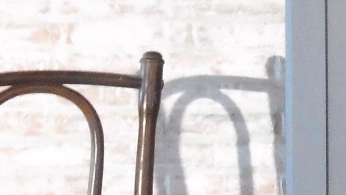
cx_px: 544
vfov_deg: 9.2
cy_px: -10
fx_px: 1202
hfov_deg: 15.0
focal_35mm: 131
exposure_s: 1/6
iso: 800
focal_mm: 4.5
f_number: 3.7
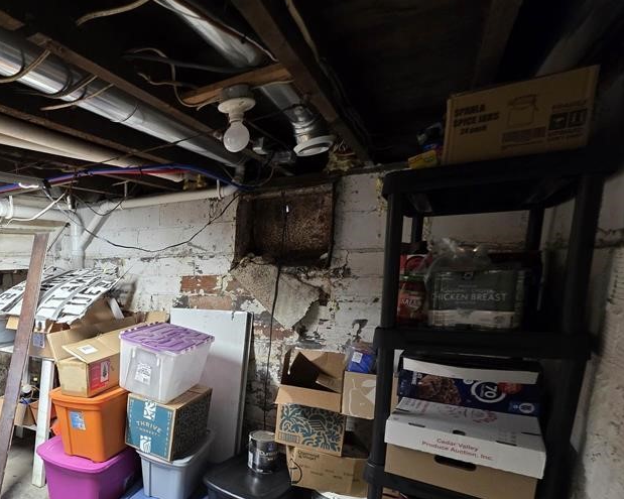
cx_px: 126
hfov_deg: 70.1
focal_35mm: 21
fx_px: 388
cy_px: 339
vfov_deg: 63.6
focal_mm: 2.2
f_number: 1.9
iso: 320
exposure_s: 1/60
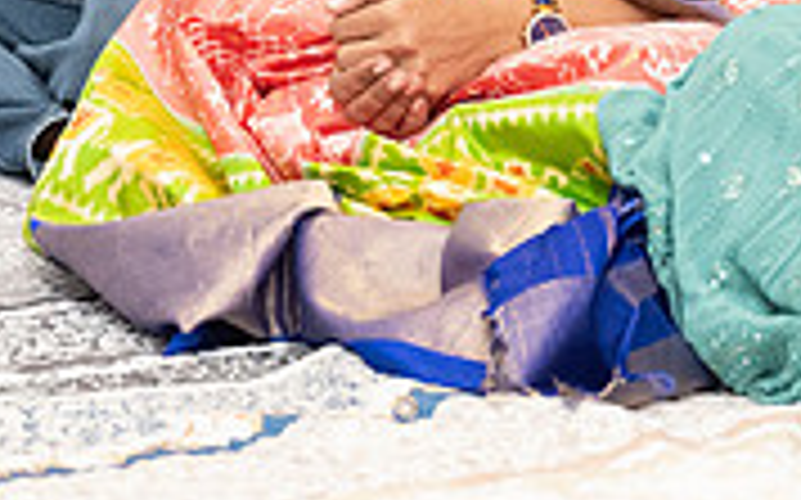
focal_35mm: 281
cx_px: 552
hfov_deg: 7.5
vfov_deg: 4.7
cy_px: -95
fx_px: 6130
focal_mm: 70
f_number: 3.2
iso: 1000
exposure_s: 1/160
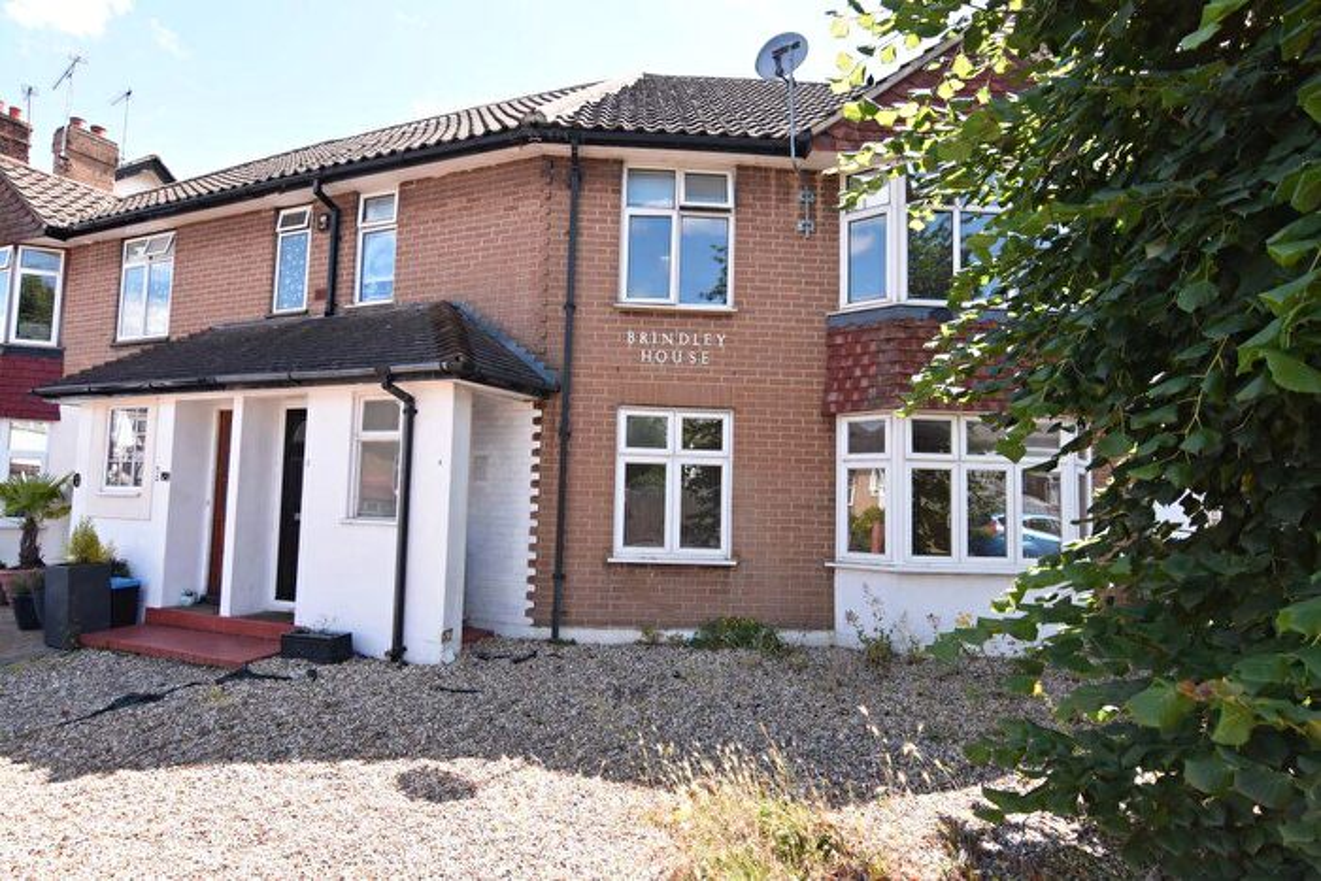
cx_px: 660
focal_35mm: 20
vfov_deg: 63.2
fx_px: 716
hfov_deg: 85.4
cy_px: 440
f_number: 8
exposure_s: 1/500
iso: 720
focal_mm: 13
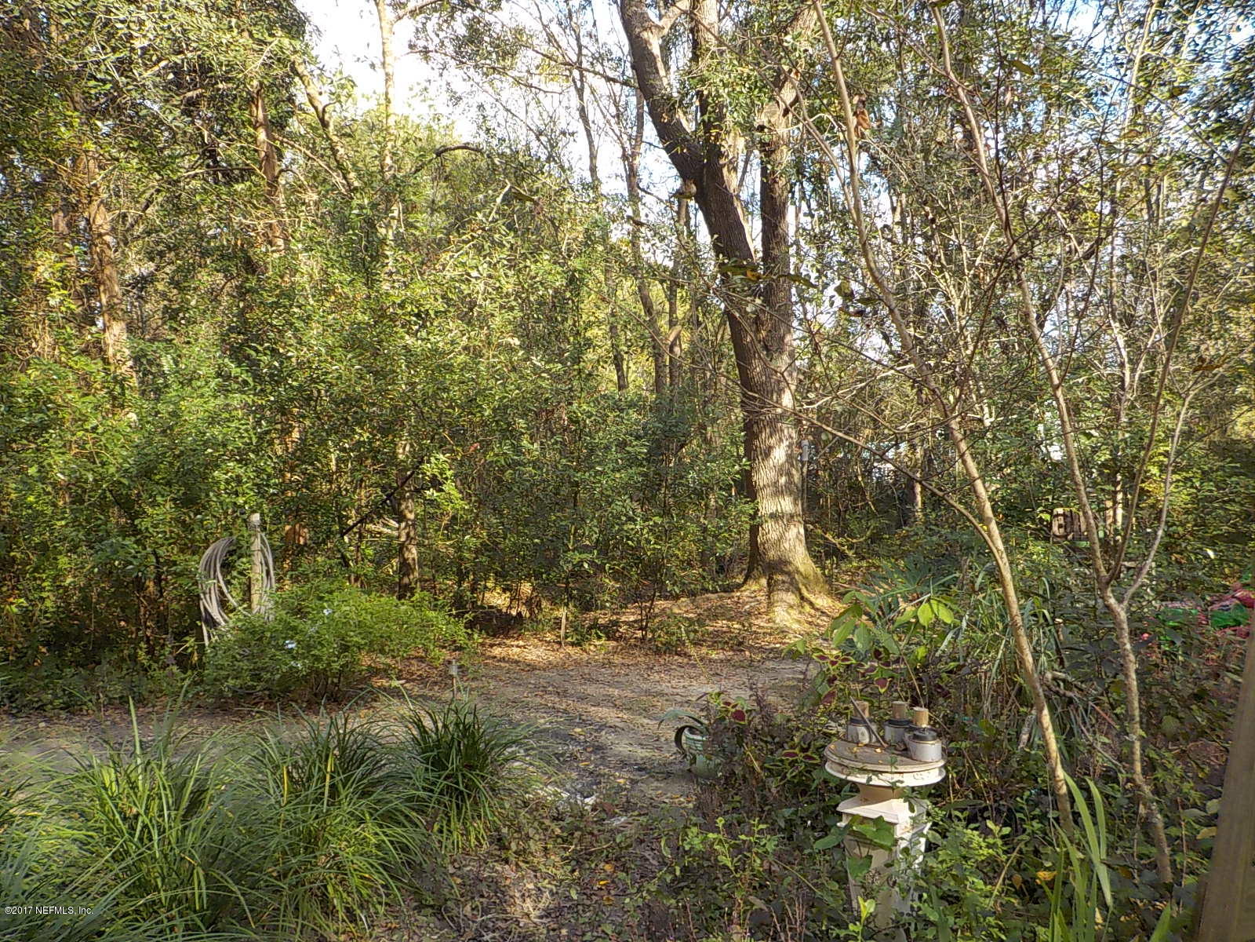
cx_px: 628
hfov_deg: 60.0
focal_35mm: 30
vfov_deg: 46.8
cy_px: 471
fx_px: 1088
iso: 125
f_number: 3.3
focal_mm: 4.1
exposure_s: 1/200
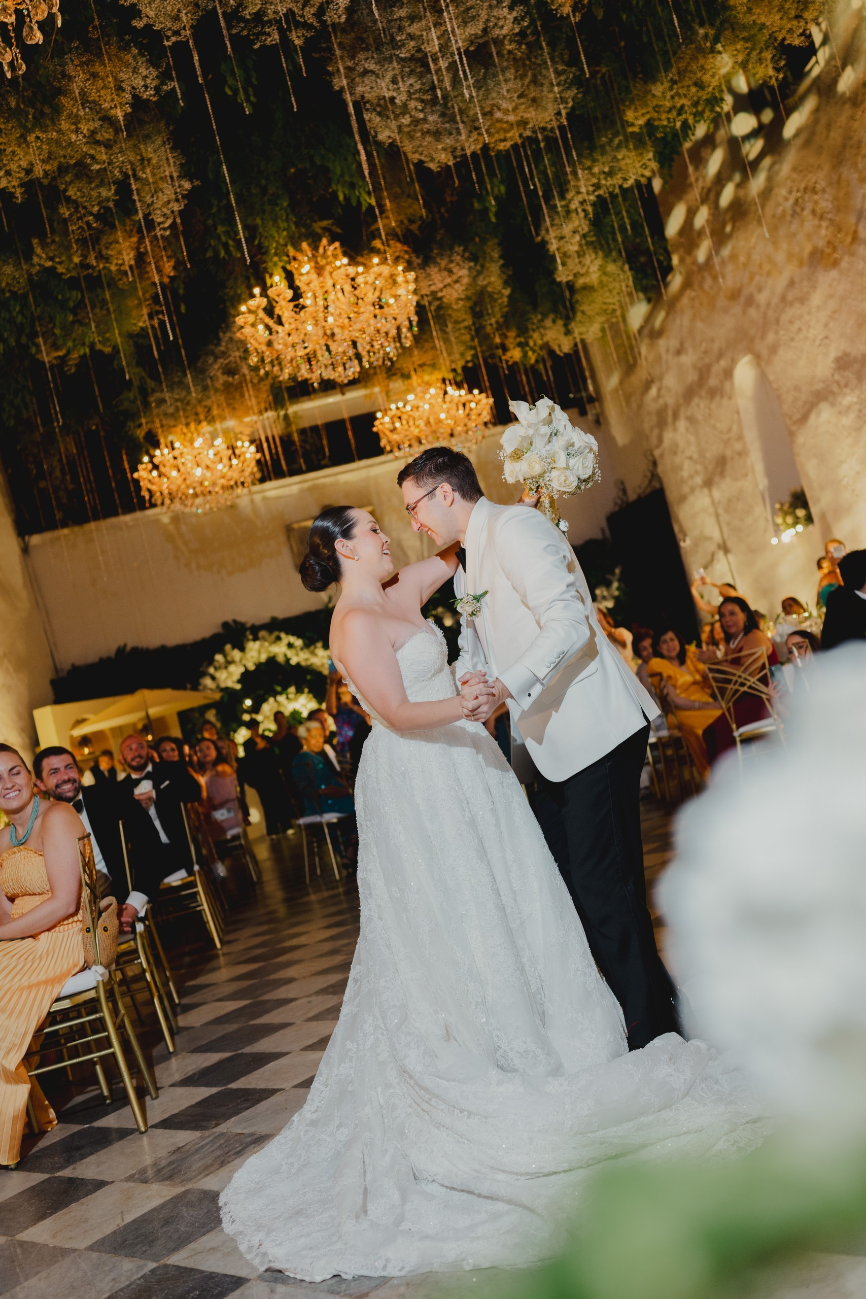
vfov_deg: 54.4
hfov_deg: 37.9
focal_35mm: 35
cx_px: 433
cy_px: 650
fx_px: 1263
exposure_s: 1/160
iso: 640
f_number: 2.5
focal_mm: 35
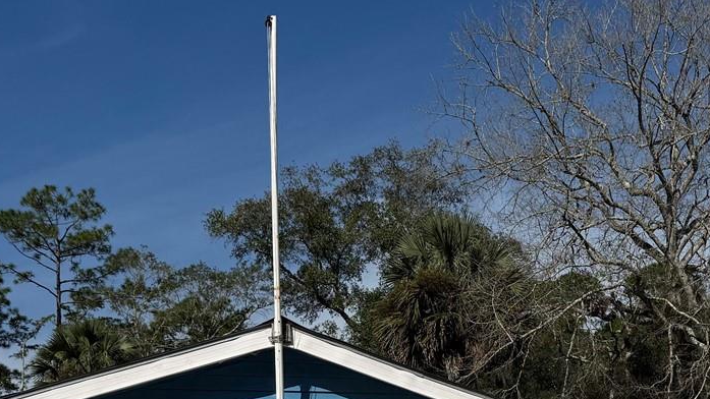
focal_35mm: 60
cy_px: 512
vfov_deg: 18.7
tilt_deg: +3.5
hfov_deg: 34.1
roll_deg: +1.6
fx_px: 1130
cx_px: 541
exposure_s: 1/11905
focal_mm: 6.76
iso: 80
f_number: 1.78
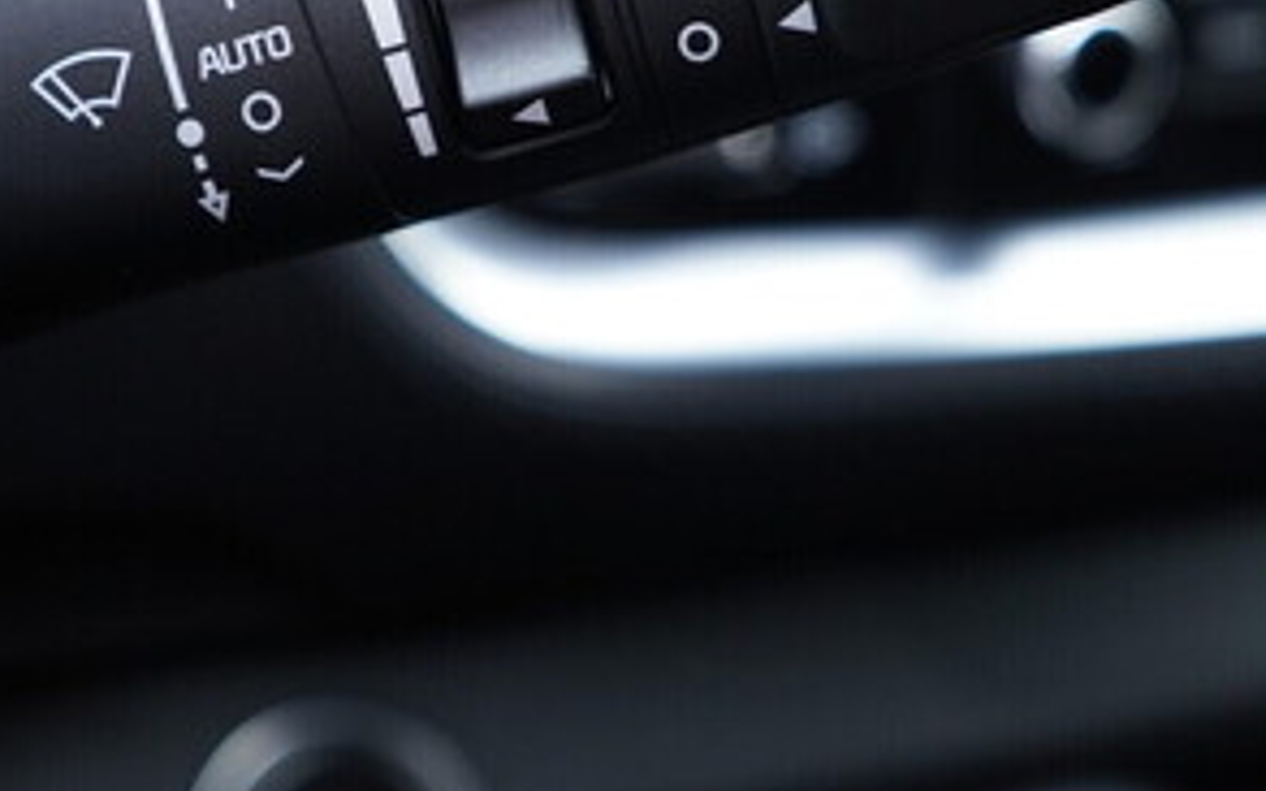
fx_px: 2380
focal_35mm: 69
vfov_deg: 18.6
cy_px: 93
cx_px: 441
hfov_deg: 29.6
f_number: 2.8
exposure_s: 1/40
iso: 250
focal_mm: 24
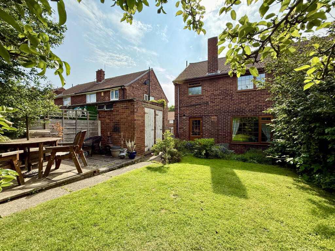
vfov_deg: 85.7
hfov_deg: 102.1
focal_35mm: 14
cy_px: 126
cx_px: 168
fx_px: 135
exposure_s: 1/506
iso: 64
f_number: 2.2
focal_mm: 2.22
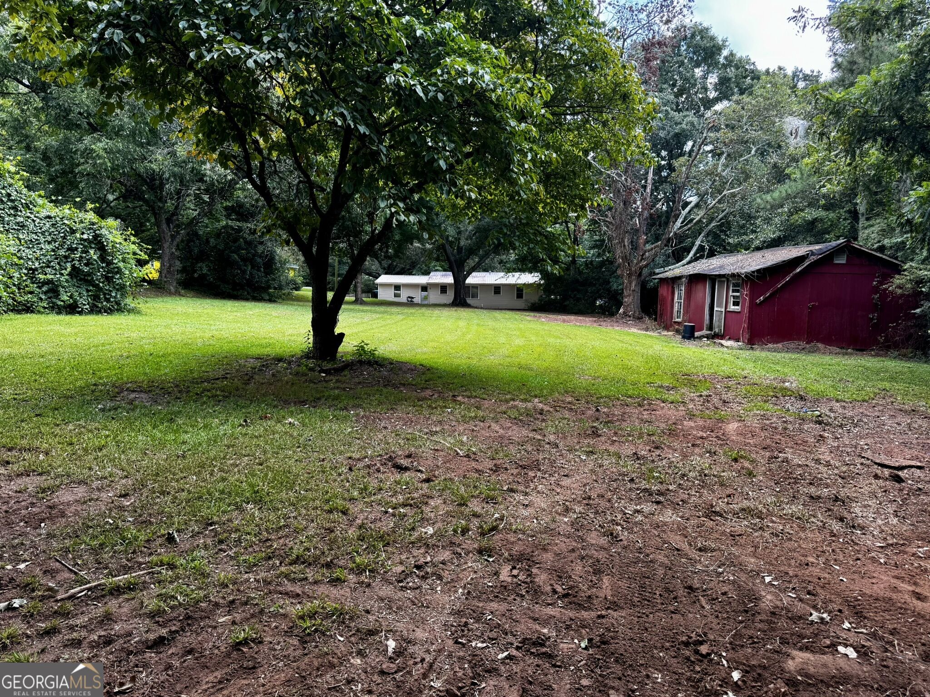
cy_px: 348
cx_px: 465
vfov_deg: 56.8
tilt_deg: -6.6
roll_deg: -1.5
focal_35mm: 24
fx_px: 645
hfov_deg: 71.6
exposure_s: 1/277
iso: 80
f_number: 1.78
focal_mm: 6.76
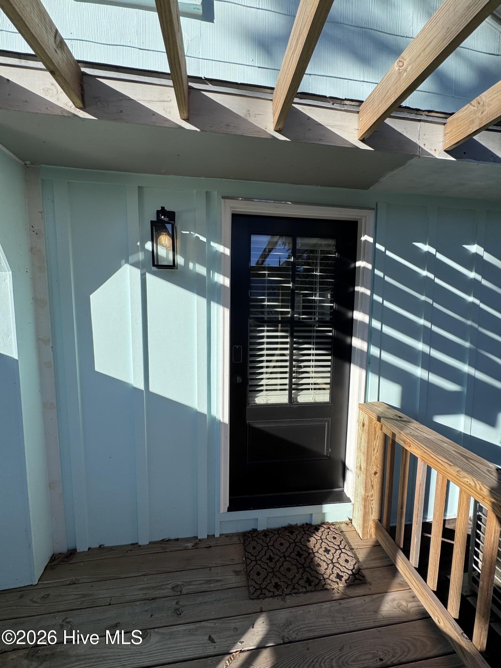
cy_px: 334
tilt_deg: -6.0
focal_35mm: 14
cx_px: 250
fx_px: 270
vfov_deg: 102.1
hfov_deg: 85.7
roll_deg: -0.9
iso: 50
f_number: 2.2
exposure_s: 1/1420
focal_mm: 2.22
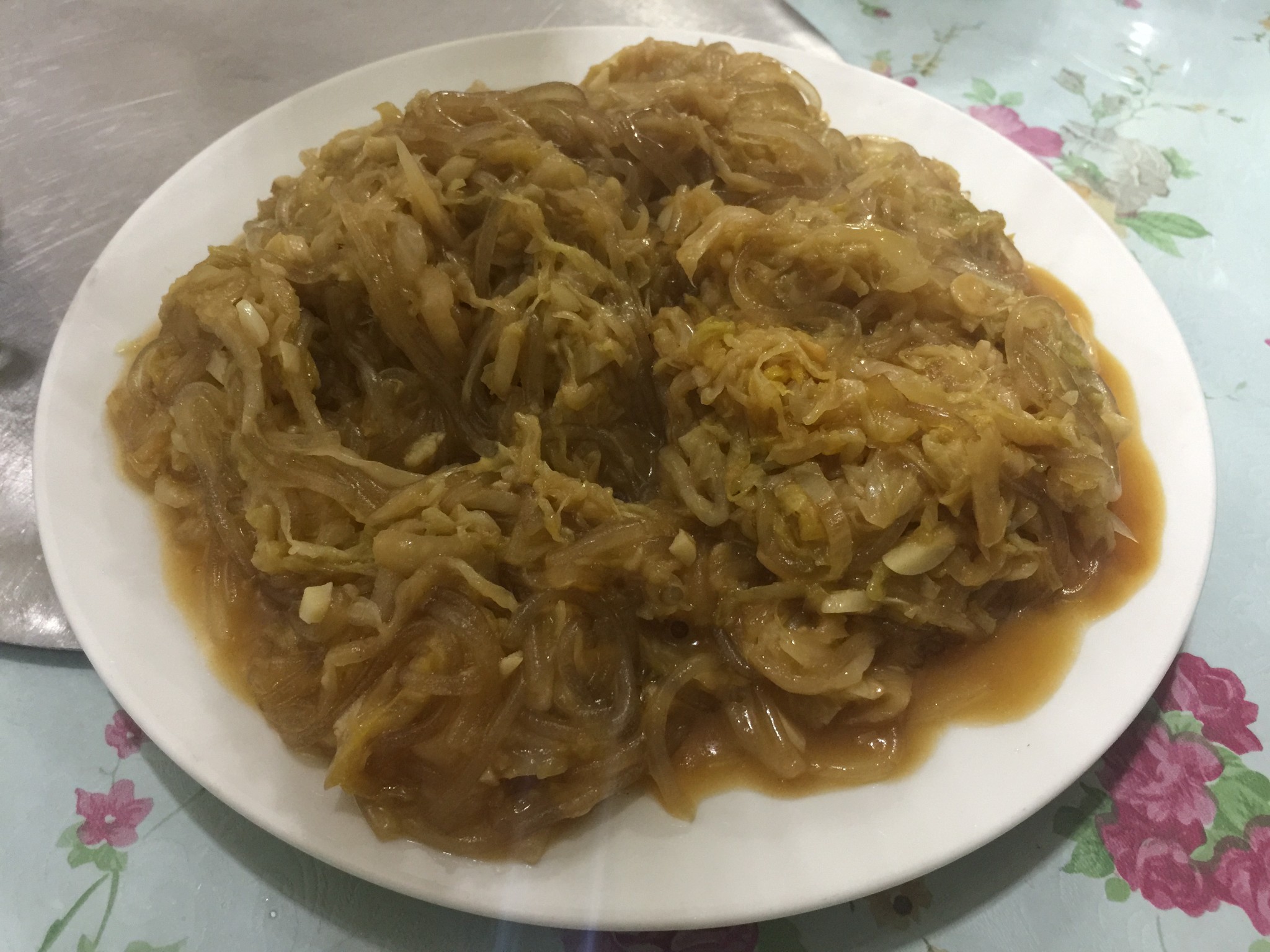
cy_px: 476
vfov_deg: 48.2
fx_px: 1064
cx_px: 635
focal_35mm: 29
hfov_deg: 61.7
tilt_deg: -51.0
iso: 125
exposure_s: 1/17
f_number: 2.2
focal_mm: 4.15
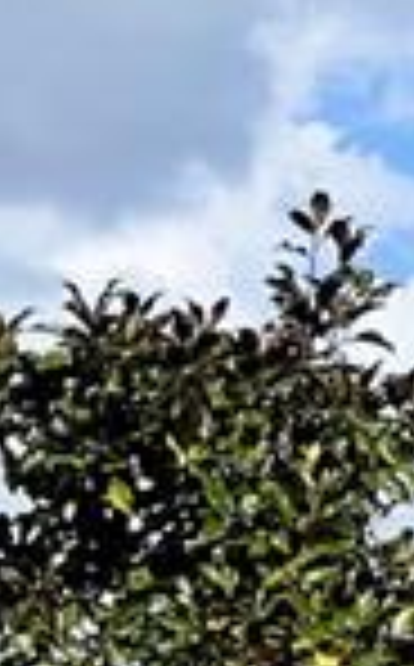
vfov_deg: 10.9
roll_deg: +1.4
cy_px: 86
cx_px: 2223
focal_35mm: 191
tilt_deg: +16.0
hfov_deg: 5.1
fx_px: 3462
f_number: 1.6
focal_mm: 4.2
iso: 32
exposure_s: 1/7299
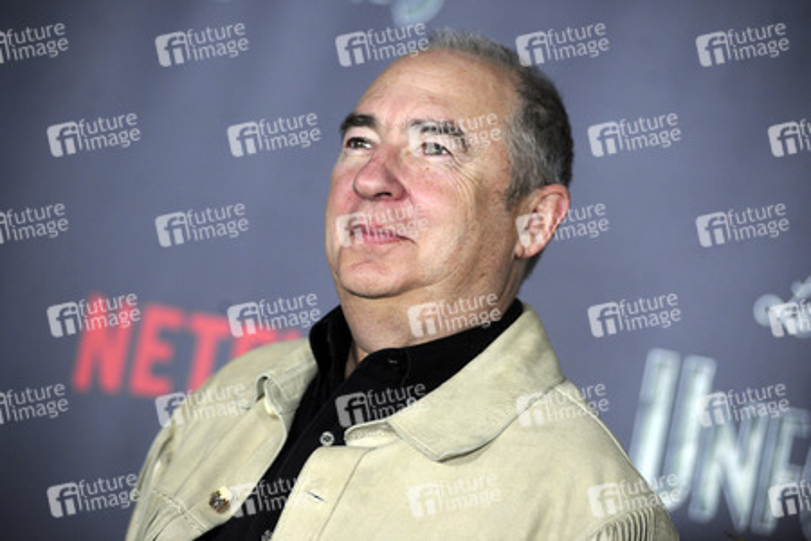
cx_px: 406
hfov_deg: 16.4
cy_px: 270
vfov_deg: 11.0
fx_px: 2816
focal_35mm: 125
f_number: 3.5
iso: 1600
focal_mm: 125
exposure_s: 1/500
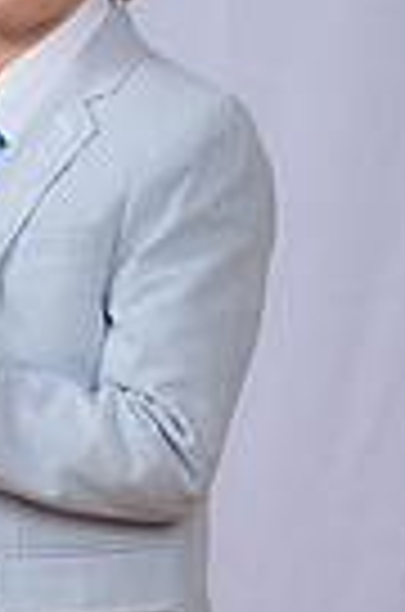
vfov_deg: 12.8
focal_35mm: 159
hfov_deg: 8.6
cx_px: 65
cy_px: 639
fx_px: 2697
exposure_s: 1/160
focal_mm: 48
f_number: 8
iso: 250
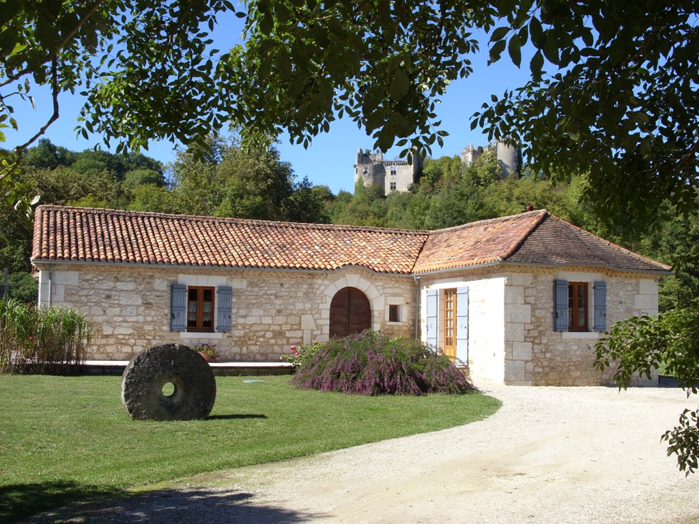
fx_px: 767
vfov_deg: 37.7
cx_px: 350
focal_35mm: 38
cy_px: 262
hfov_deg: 49.0
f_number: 4.9
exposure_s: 1/296
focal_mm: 6.3
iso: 50
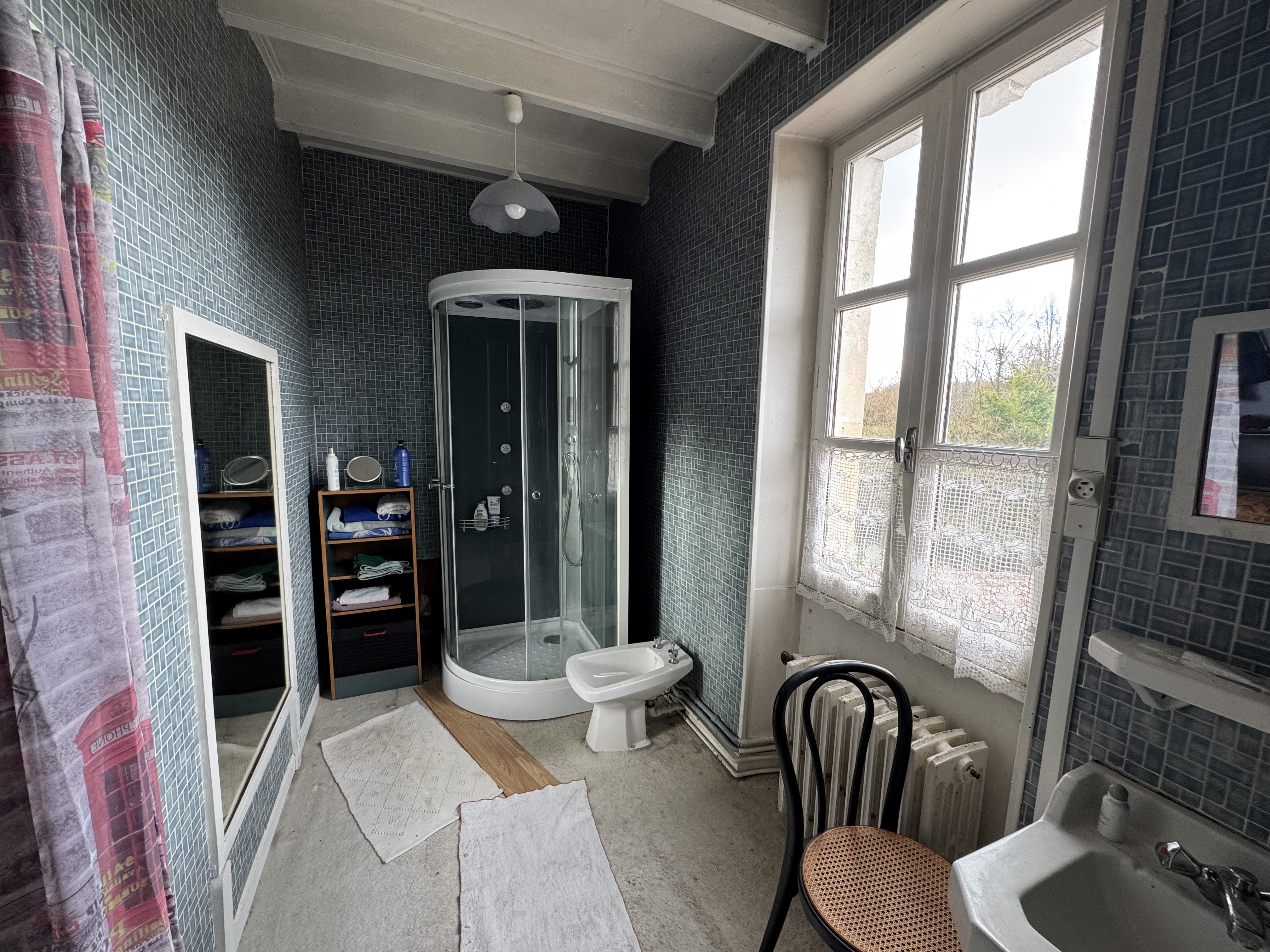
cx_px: 635
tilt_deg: -6.3
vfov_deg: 85.7
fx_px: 514
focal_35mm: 14
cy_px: 476
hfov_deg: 102.1
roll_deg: -0.8
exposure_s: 1/100
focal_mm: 2.22
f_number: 2.2
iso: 125
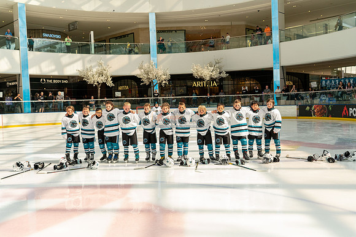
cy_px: 118
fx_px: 356
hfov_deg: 53.2
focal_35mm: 36
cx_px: 178
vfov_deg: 36.9
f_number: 3.5
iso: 1600
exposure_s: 1/2500
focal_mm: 35
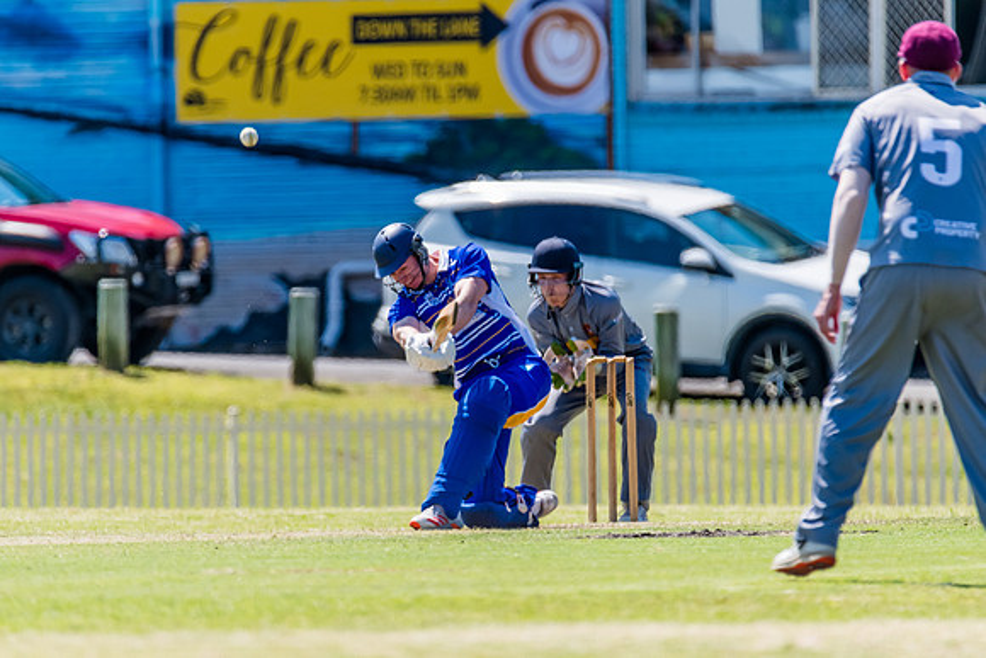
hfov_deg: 3.1
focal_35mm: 669
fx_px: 18314
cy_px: 367
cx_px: 437
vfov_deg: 2.1
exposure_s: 1/2000
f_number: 6.3
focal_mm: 600
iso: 640
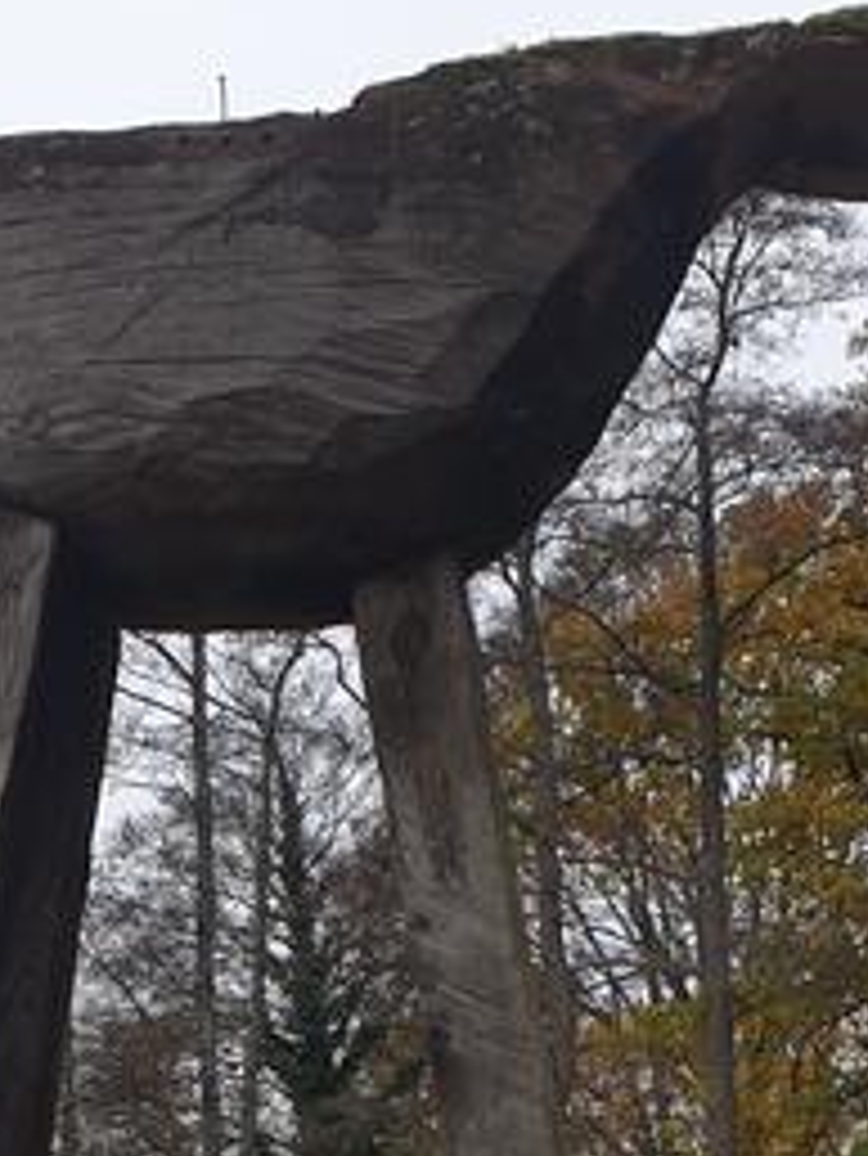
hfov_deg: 16.1
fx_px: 3040
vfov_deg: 19.4
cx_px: 92
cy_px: 1606
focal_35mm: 91
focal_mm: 4.3
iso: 50
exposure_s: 1/475
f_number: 2.4
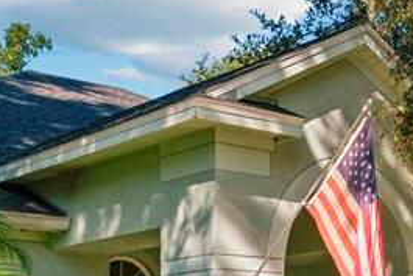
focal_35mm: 85
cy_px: 351
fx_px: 976
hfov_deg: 23.9
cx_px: 170
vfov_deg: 15.4
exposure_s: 1/500
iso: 400
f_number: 11
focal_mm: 22
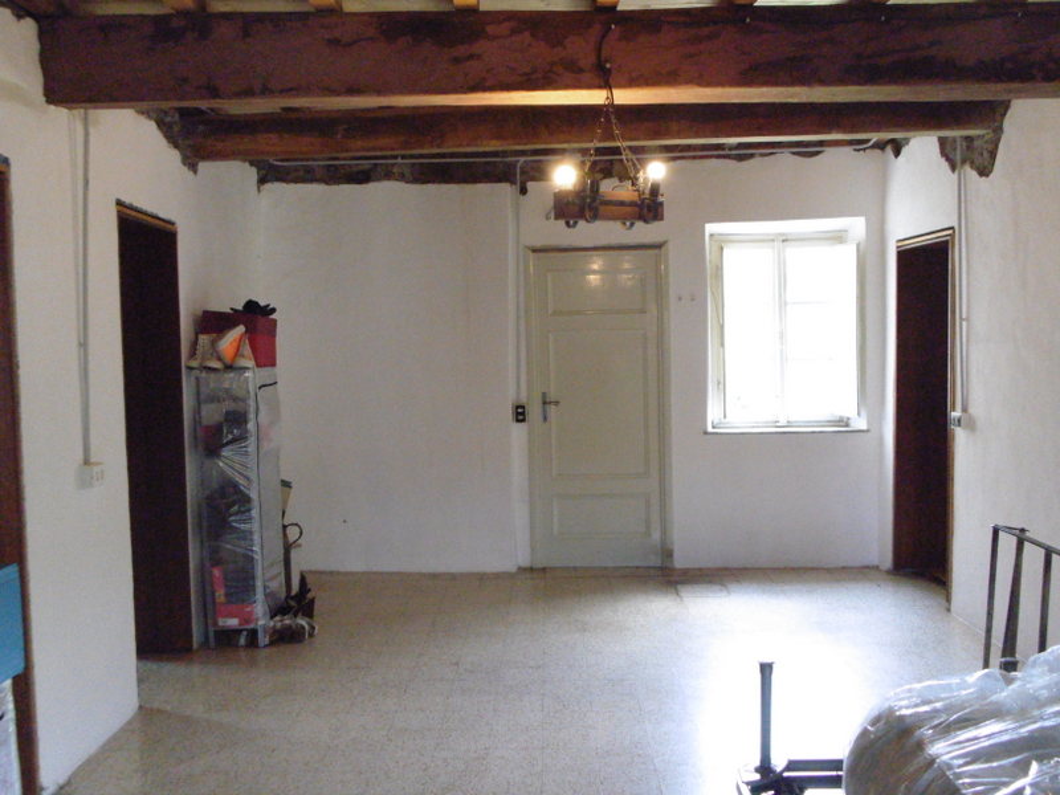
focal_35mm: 35
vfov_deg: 40.7
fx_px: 1072
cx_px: 530
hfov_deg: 52.6
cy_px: 398
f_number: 3.5
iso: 400
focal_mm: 6.4
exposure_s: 1/50
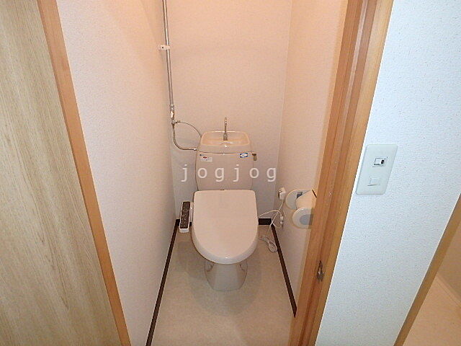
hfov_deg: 79.0
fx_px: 280
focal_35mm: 21
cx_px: 230
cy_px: 173
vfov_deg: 63.4
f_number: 3.5
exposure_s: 1/30
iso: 400
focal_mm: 3.7
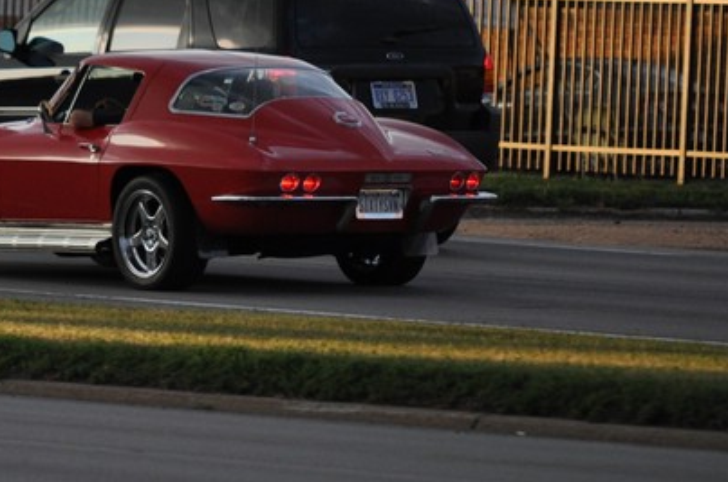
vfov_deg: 2.3
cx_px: 47
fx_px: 12029
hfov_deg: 3.5
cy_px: 111
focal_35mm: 596
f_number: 5.6
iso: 800
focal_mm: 200
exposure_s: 1/800
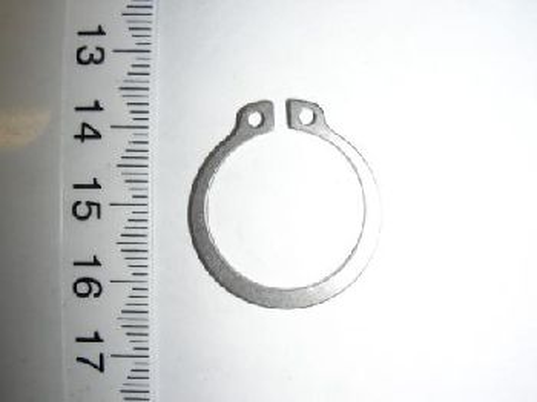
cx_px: 268
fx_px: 589
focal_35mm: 38
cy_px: 201
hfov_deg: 49.0
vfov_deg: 37.7
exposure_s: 1/60.1
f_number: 6.8
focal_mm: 6.3
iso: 50
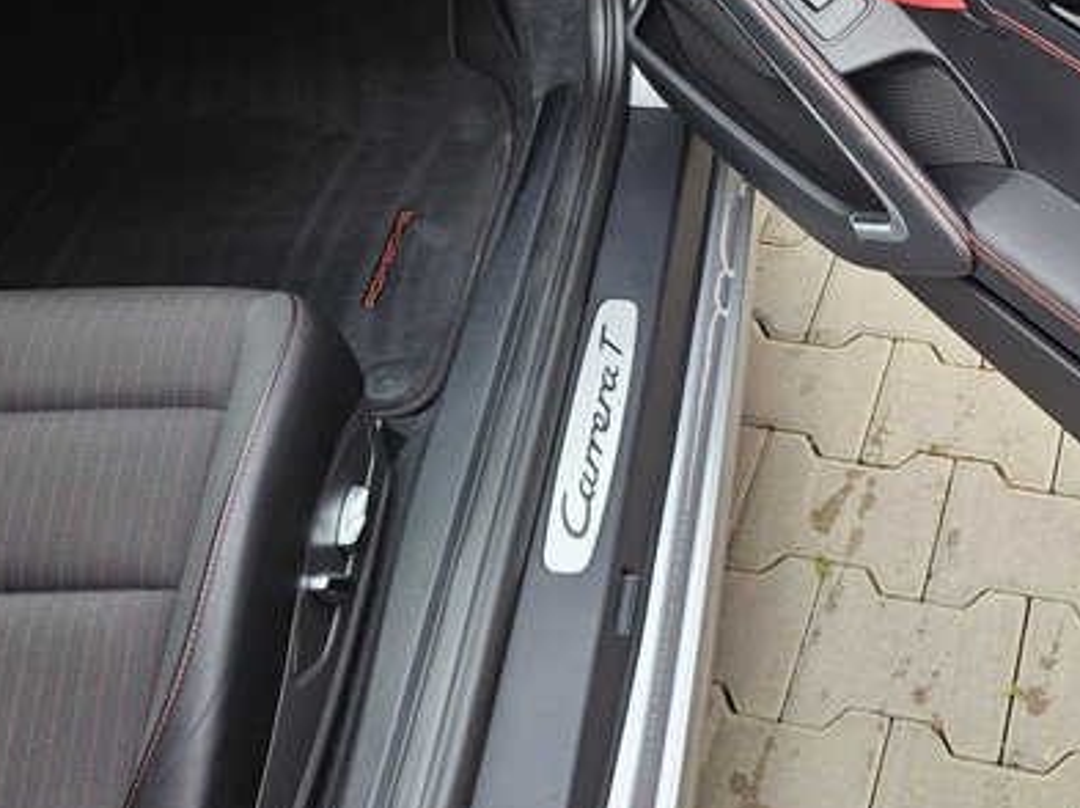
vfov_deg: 31.5
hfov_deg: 39.1
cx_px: 976
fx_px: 1403
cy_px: 190
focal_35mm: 45
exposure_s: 1/230
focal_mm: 5.4
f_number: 1.8
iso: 40
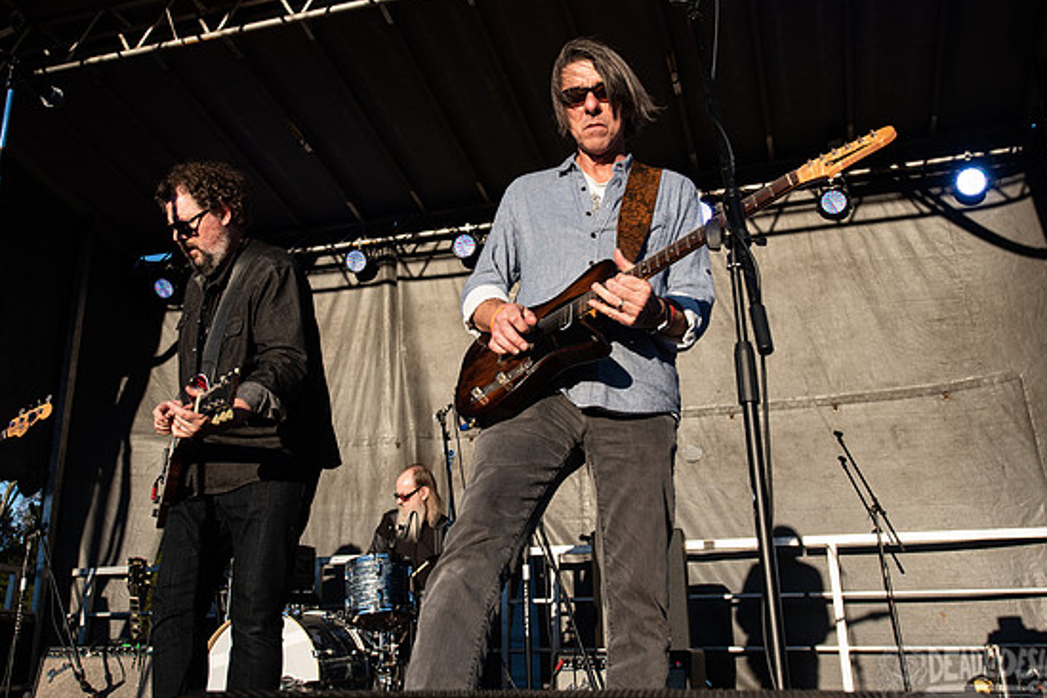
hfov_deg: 57.2
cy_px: 284
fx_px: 960
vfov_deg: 39.8
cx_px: 511
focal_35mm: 33
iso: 125
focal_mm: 24
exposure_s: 1/400
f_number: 6.3
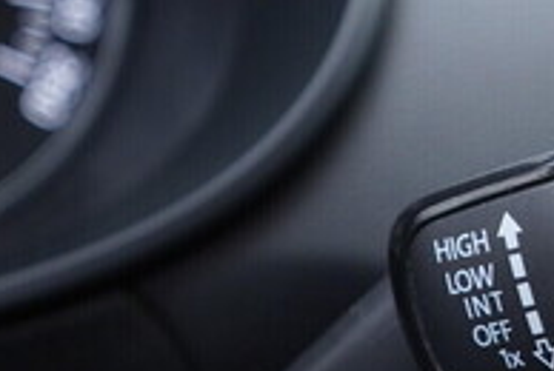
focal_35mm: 102
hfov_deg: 18.8
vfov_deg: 13.5
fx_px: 1572
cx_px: 677
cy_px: 201
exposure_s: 1/40
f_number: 2.8
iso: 320
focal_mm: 24
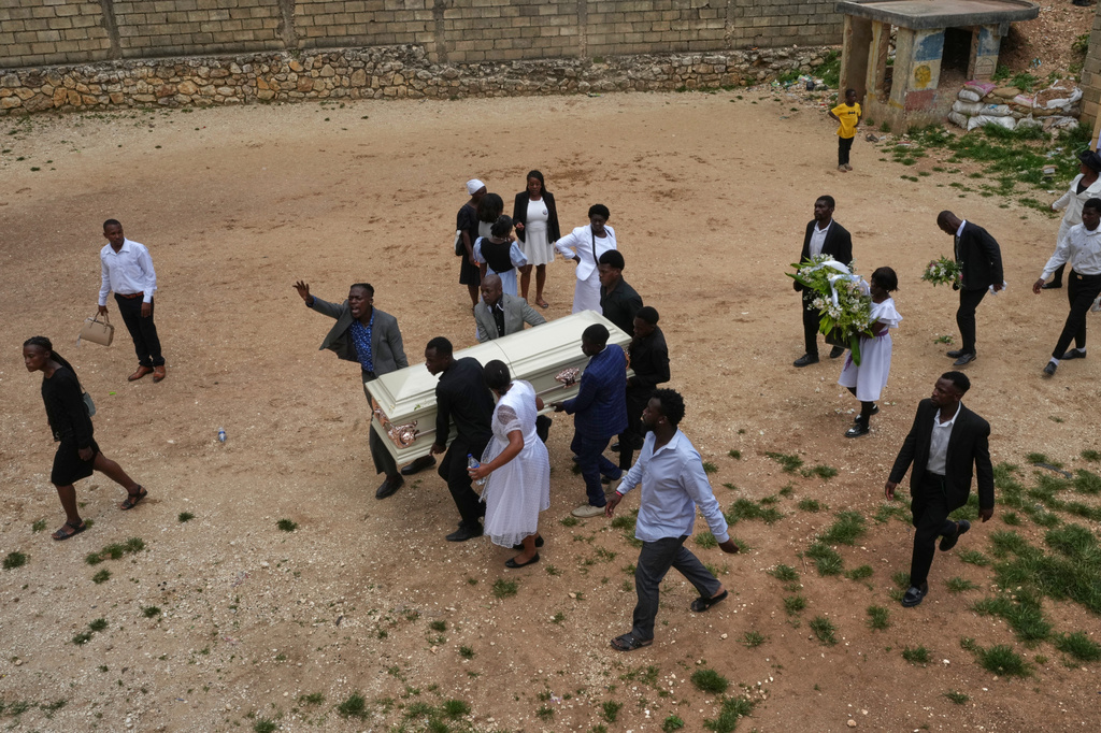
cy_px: 366
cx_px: 550
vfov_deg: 38.9
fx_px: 1039
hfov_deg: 55.8
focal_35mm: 34
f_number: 18
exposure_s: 1/320
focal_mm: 34
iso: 640
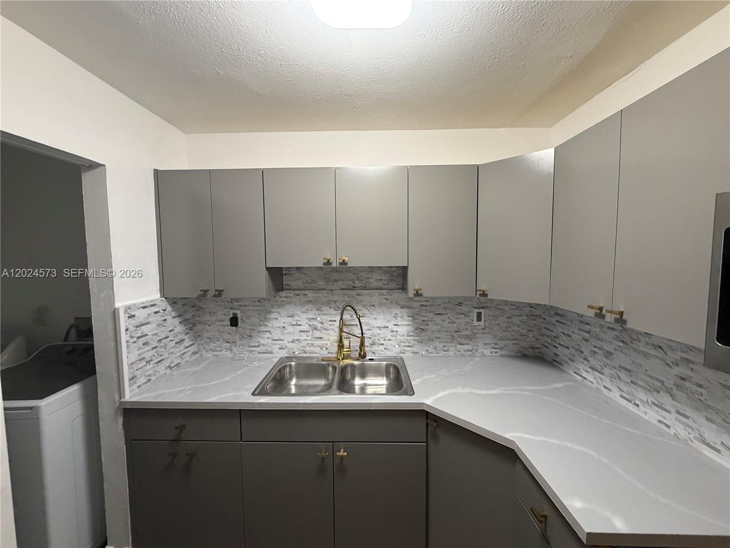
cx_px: 365
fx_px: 295
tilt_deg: -5.0
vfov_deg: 85.7
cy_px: 274
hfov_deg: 102.1
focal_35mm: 14
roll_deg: +0.1
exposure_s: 1/60
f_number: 2.2
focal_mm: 2.22
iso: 320
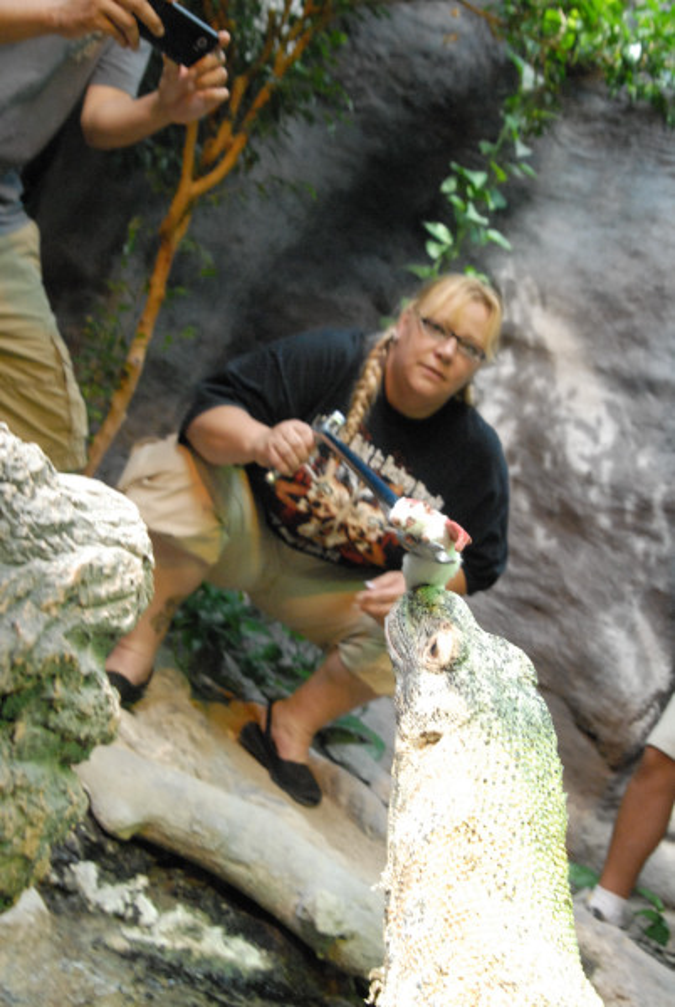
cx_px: 338
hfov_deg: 32.0
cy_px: 504
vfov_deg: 46.3
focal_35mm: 42
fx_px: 1177
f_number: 5.6
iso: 1600
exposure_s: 1/100
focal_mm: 28
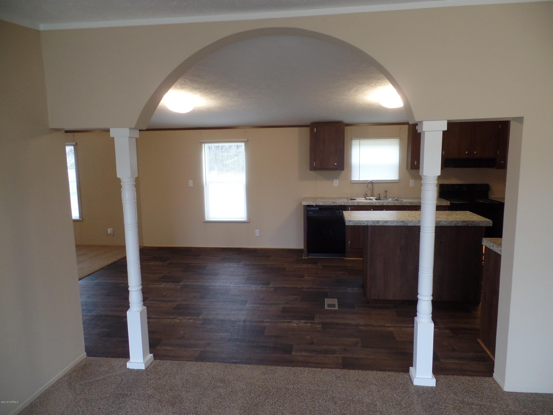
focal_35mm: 23
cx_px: 276
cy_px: 208
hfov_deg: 73.9
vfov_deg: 58.9
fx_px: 367
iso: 200
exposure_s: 1/30
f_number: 2.8
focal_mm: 4.1
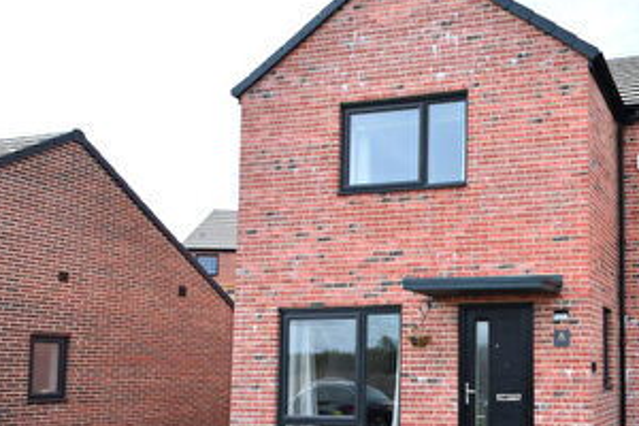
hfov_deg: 48.3
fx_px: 621
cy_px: 312
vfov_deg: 37.1
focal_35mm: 35
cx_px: 584
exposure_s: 1/250
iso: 140
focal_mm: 10
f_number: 8
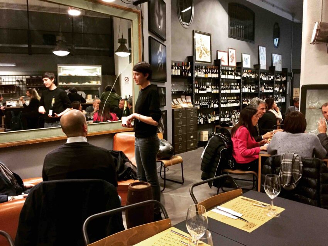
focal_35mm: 29
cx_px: 164
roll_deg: +1.4
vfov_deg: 48.2
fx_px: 275
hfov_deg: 61.7
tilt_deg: -6.4
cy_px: 123
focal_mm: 4.15
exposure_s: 1/17
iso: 250
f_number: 2.2
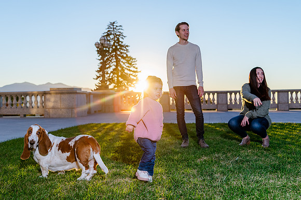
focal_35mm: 44
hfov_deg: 44.7
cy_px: 97
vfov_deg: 30.7
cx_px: 135
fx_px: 365
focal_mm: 38
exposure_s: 1/1600
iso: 500
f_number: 4
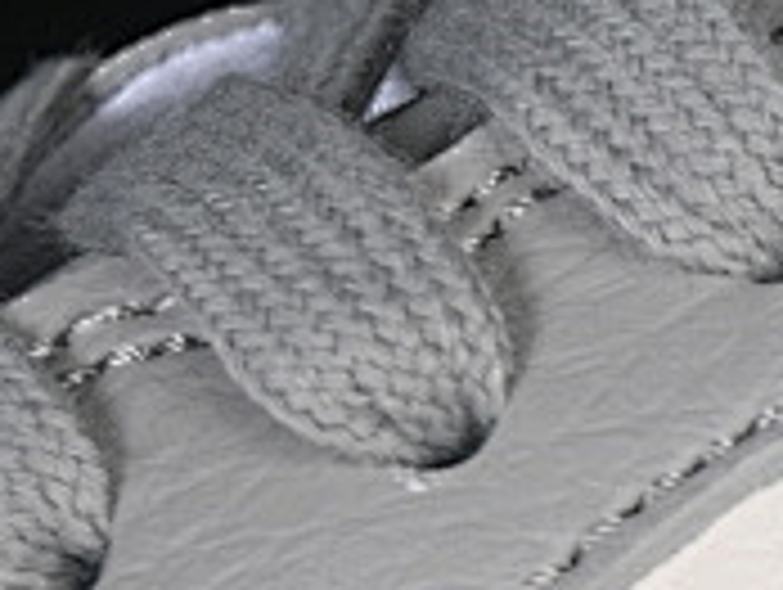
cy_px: 986
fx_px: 10125
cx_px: 2187
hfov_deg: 4.3
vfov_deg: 3.3
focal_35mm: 447
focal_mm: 50
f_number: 7.1
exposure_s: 1/80
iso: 160
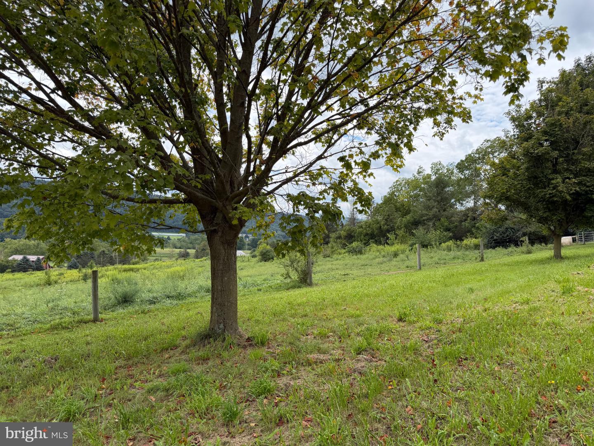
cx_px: 297
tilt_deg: +1.6
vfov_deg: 56.8
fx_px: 412
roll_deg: -1.5
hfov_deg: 71.6
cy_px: 223
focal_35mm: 24
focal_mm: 6.76
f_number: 1.78
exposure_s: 1/3279
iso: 100
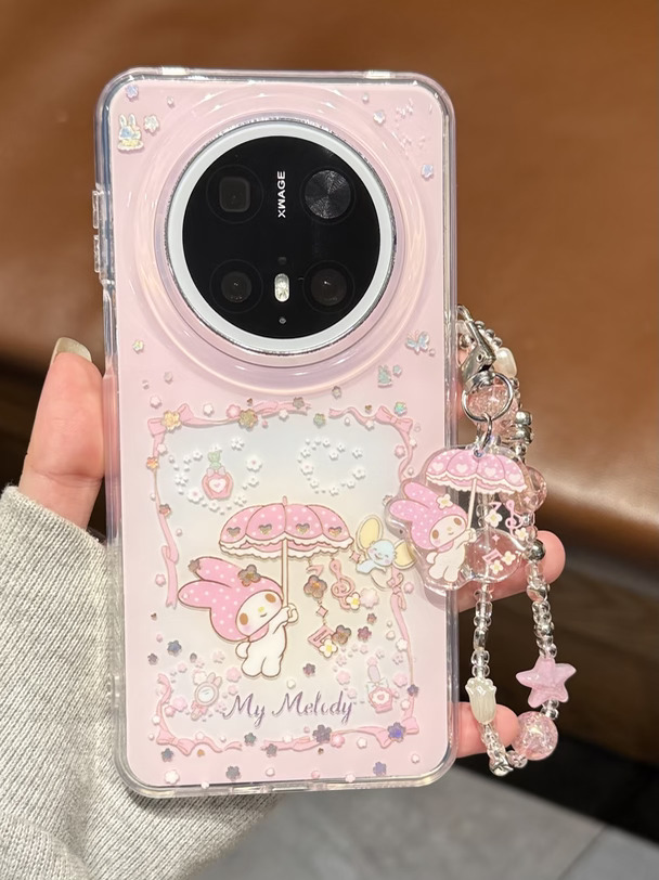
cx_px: 330
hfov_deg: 56.8
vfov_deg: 71.6
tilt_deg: -51.7
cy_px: 440
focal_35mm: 24
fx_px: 610
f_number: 1.78
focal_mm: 6.76
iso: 160
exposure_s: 1/100
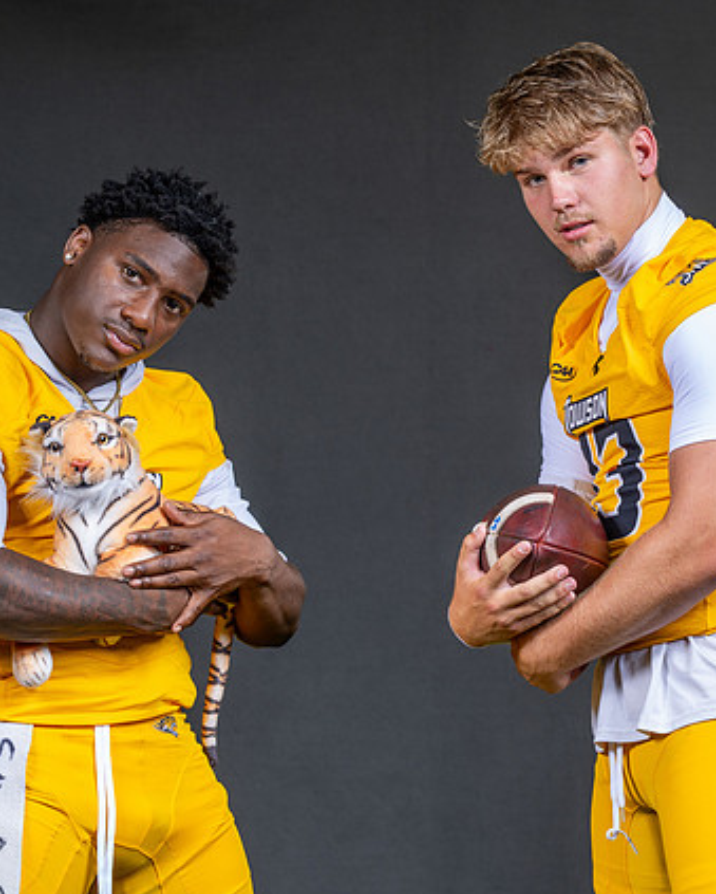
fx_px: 2884
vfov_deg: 17.6
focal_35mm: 109
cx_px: 619
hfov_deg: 14.0
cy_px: 536
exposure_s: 1/200
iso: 100
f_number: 6.3
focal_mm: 64
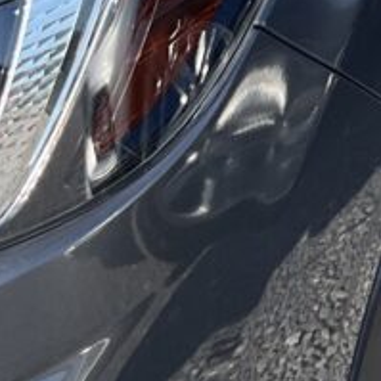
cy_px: -103
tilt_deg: -25.2
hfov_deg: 12.5
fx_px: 1644
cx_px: 597
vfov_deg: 12.8
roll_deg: -0.1
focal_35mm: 132
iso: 16
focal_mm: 3
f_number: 1.8
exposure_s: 1/478
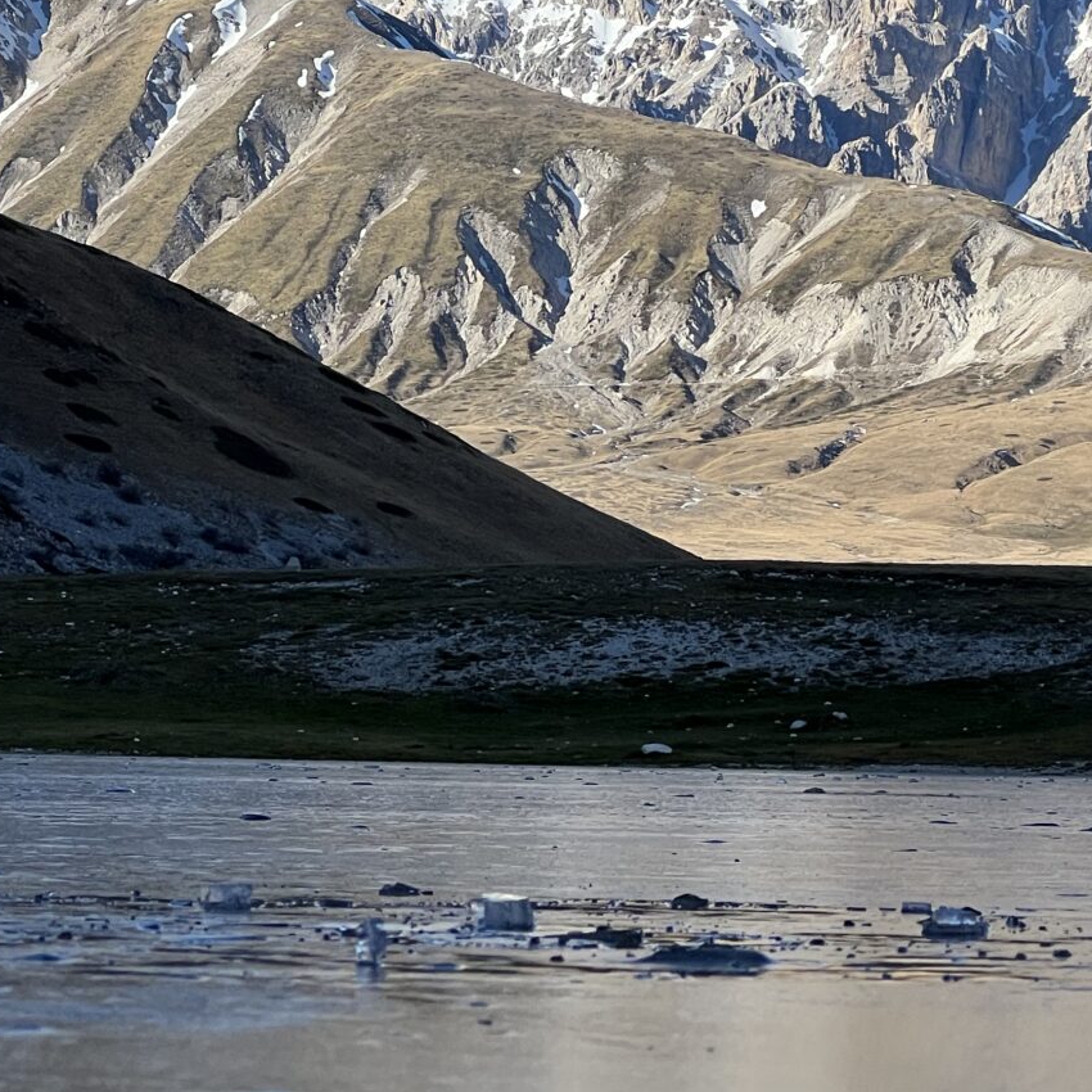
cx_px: 744
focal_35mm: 164
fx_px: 5853
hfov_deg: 10.6
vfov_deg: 10.6
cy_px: 713
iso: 32
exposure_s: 1/960
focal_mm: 9
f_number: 2.8
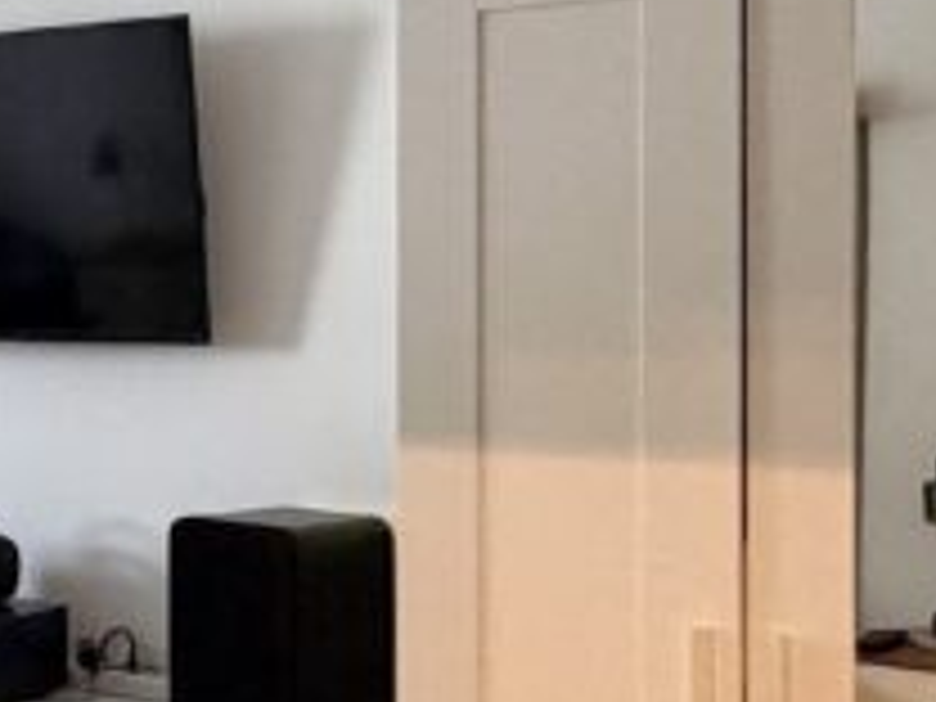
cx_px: -315
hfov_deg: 24.3
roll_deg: -0.7
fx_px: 1866
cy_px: 288
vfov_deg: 21.3
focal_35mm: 69
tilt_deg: -0.6
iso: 320
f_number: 2.2
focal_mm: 2.22
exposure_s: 1/50
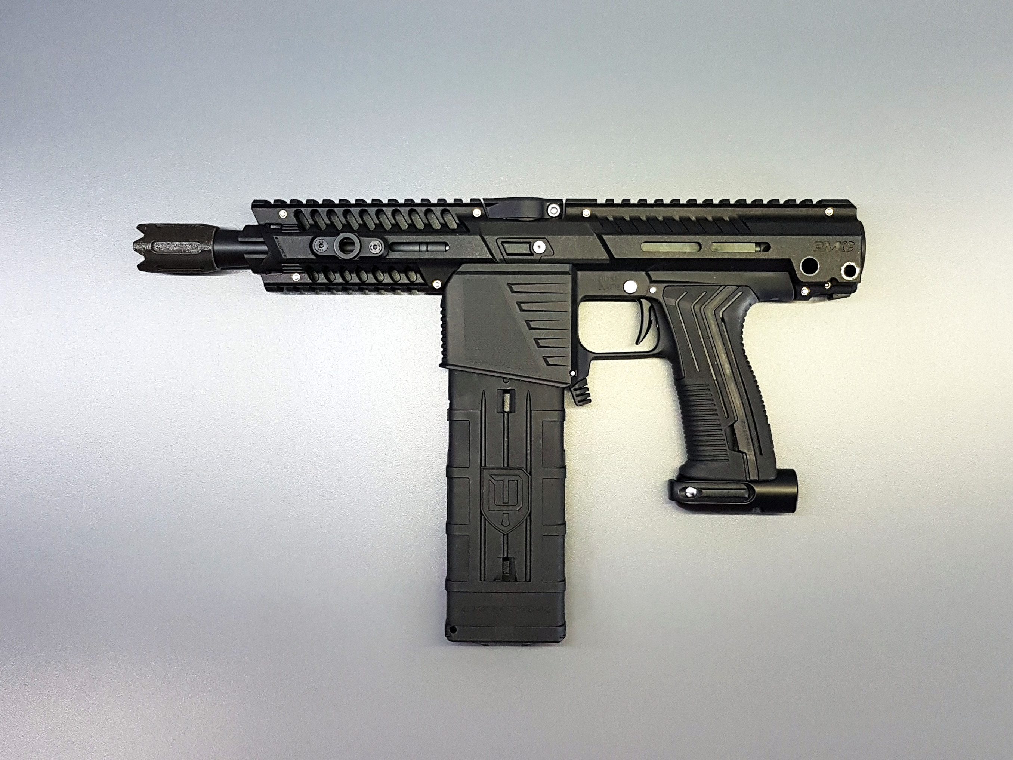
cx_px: 506
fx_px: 761
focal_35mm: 26
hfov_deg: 67.3
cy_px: 380
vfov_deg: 53.1
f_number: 1.7
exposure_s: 1/25
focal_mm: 4.2
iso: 160
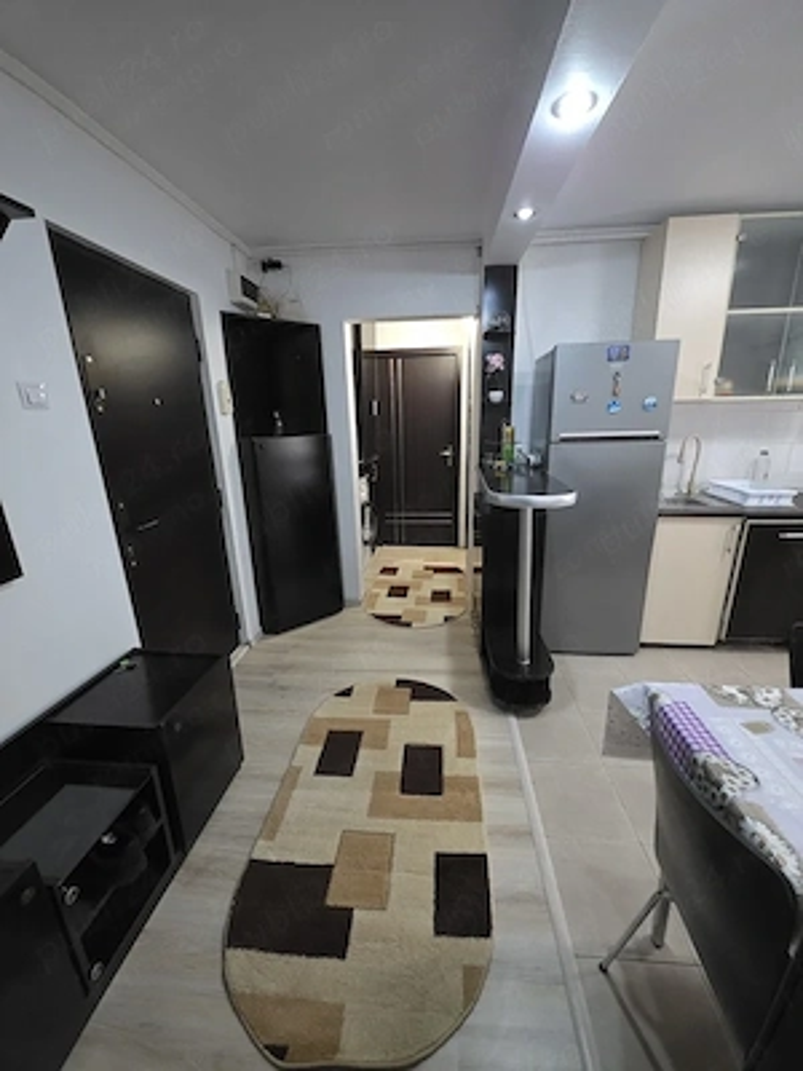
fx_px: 402
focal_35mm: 13
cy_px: 536
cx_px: 402
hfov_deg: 89.9
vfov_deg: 106.2
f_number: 1.9
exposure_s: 1/50
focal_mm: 2.2
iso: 800
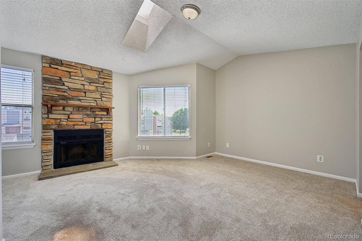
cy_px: 120
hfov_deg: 104.3
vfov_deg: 81.2
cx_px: 181
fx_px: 141
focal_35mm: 14
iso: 72
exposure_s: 1/15
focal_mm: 14
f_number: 10
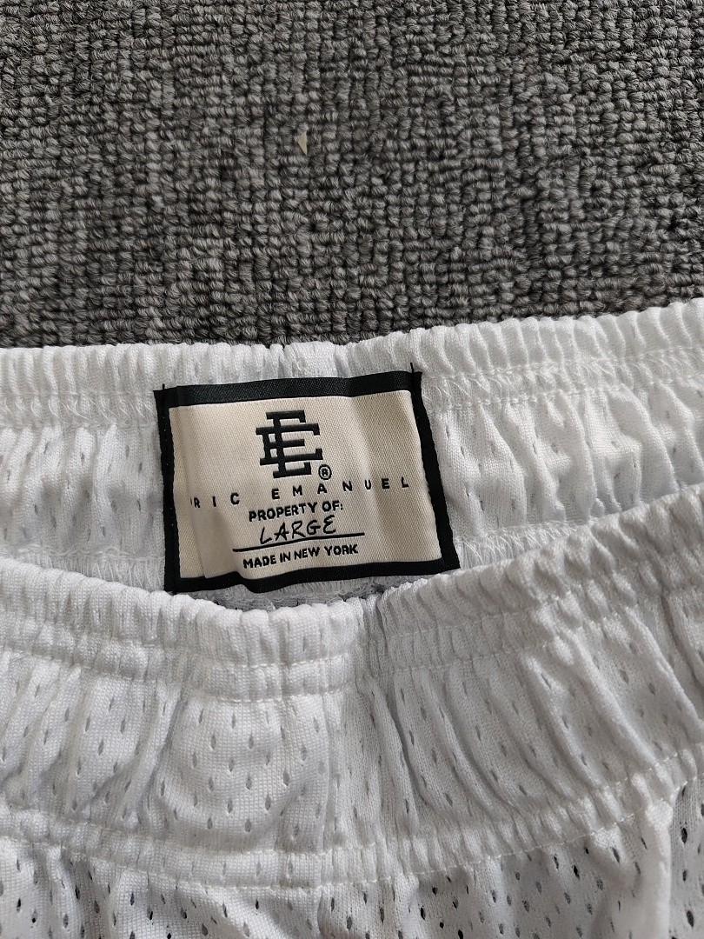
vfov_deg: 71.6
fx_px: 651
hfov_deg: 56.8
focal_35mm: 24
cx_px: 352
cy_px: 470
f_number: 1.88
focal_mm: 5.56
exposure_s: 1/100
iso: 415
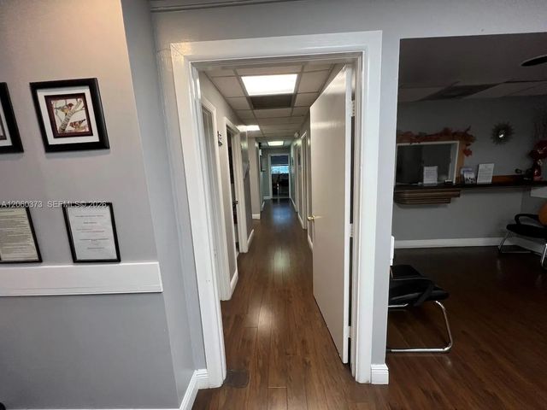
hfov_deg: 106.2
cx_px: 274
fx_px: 205
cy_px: 205
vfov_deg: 89.9
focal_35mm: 13
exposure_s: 1/120
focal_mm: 1.57
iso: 160
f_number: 1.8
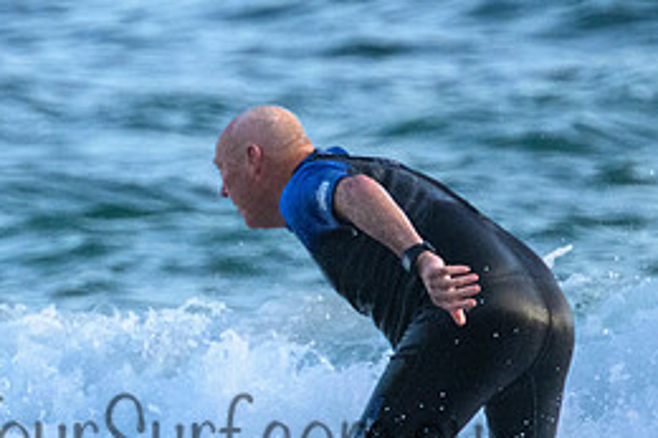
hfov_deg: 1.0
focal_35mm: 1978
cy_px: 263
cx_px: -7
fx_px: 36129
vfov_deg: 0.7
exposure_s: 1/2000
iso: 5000
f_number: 11
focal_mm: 680
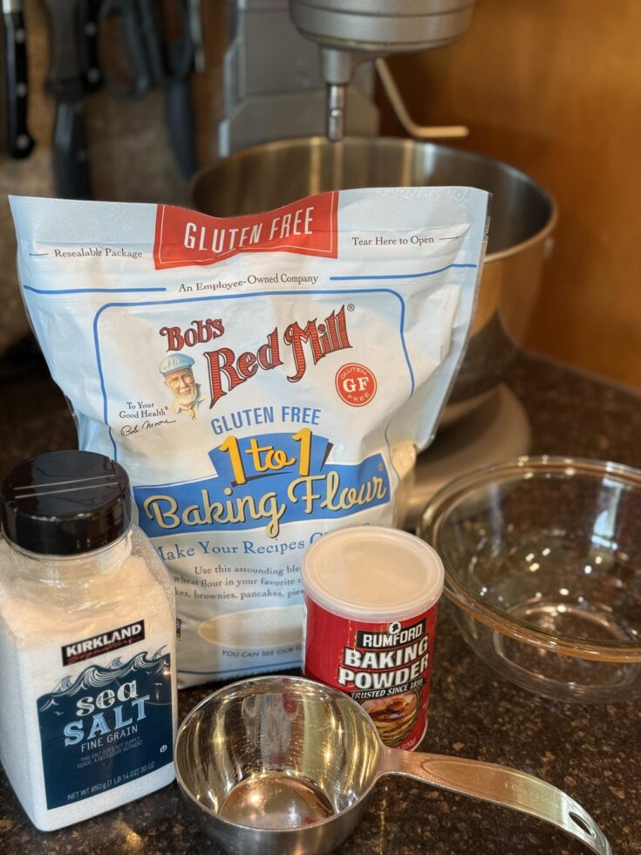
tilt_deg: -30.4
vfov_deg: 39.7
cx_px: 320
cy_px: 428
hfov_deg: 30.3
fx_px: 1185
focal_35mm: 48
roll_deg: -2.3
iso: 100
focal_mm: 6.76
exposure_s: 1/60
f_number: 1.78
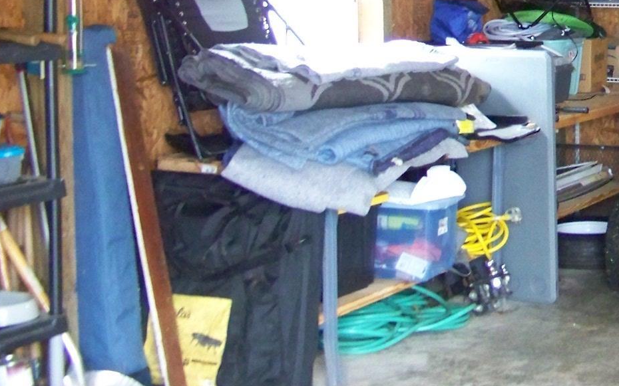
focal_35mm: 84
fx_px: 1417
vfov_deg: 15.4
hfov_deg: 23.5
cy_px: 36
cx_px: 640
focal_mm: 5.85
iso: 400
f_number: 2.8
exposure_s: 1/30
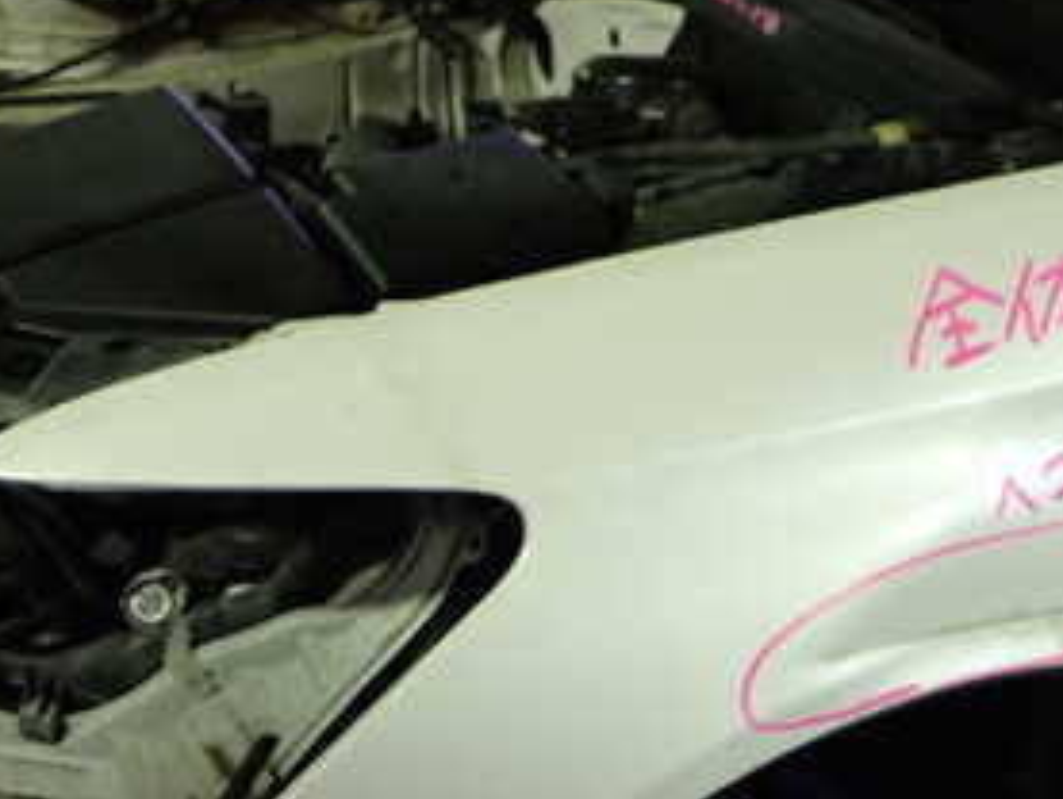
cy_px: 684
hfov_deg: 29.3
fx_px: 1997
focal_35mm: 65
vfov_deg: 22.2
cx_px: 802
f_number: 2.3
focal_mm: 5.4
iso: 320
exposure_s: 1/30
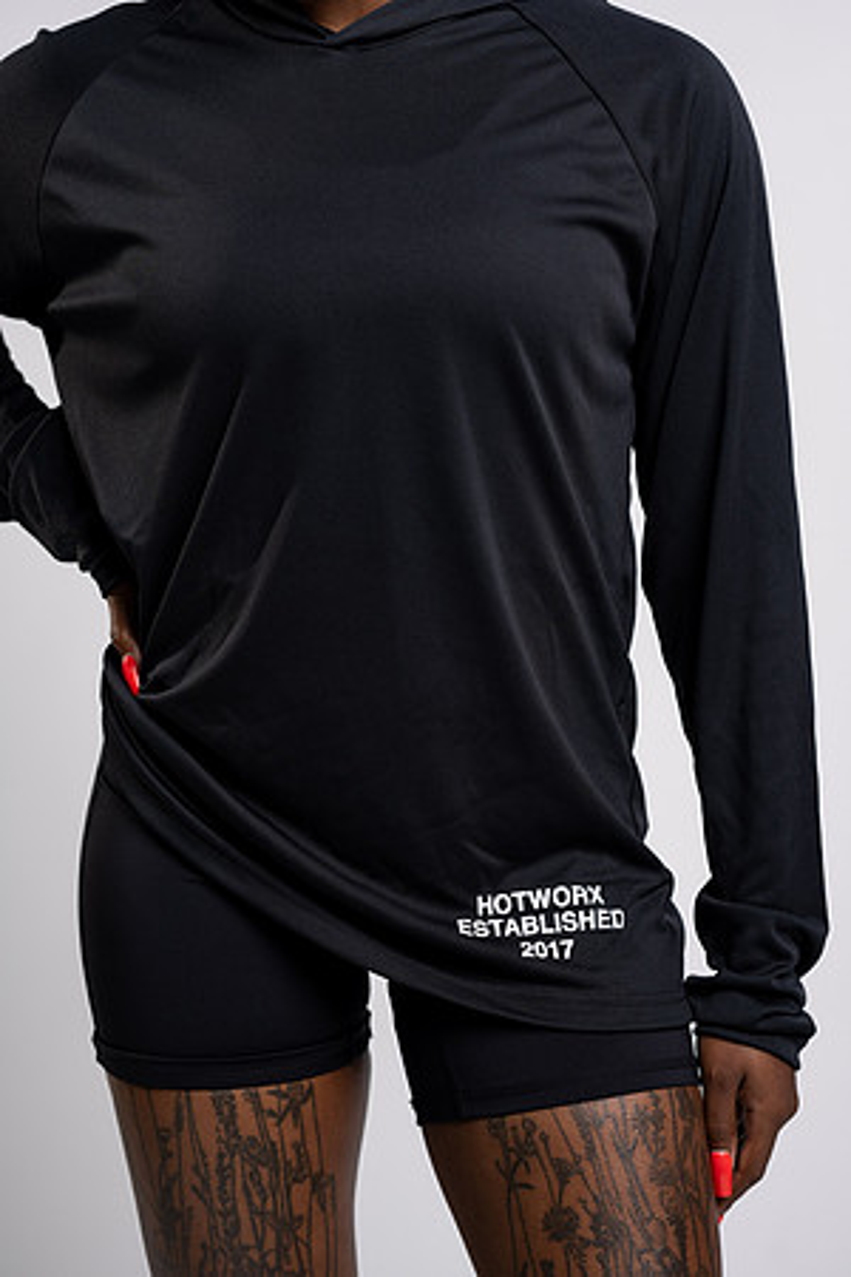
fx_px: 3014
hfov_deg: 16.1
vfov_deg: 23.9
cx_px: 426
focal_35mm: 85
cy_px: 638
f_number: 4
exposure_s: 1/160
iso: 200
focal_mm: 85
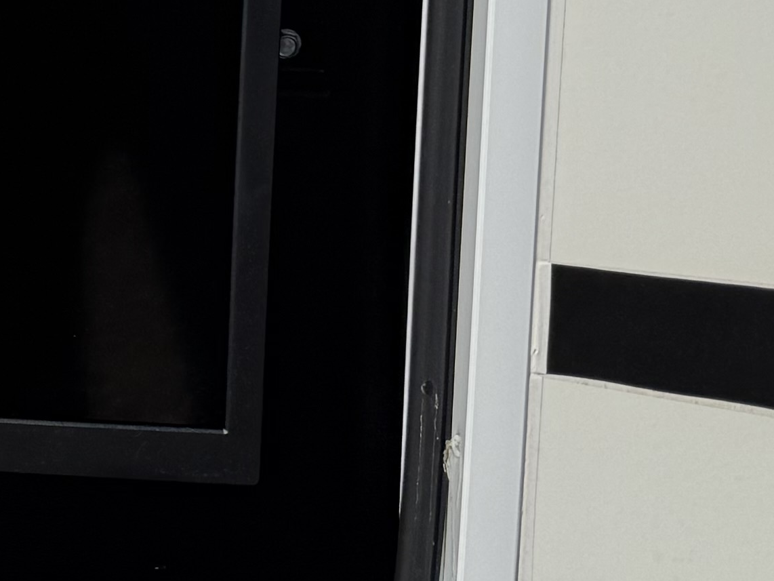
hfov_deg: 14.5
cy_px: -68
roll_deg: -0.1
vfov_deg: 12.1
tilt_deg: -8.5
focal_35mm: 120
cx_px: -605
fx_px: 2684
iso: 80
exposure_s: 1/11905
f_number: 1.78
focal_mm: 6.76
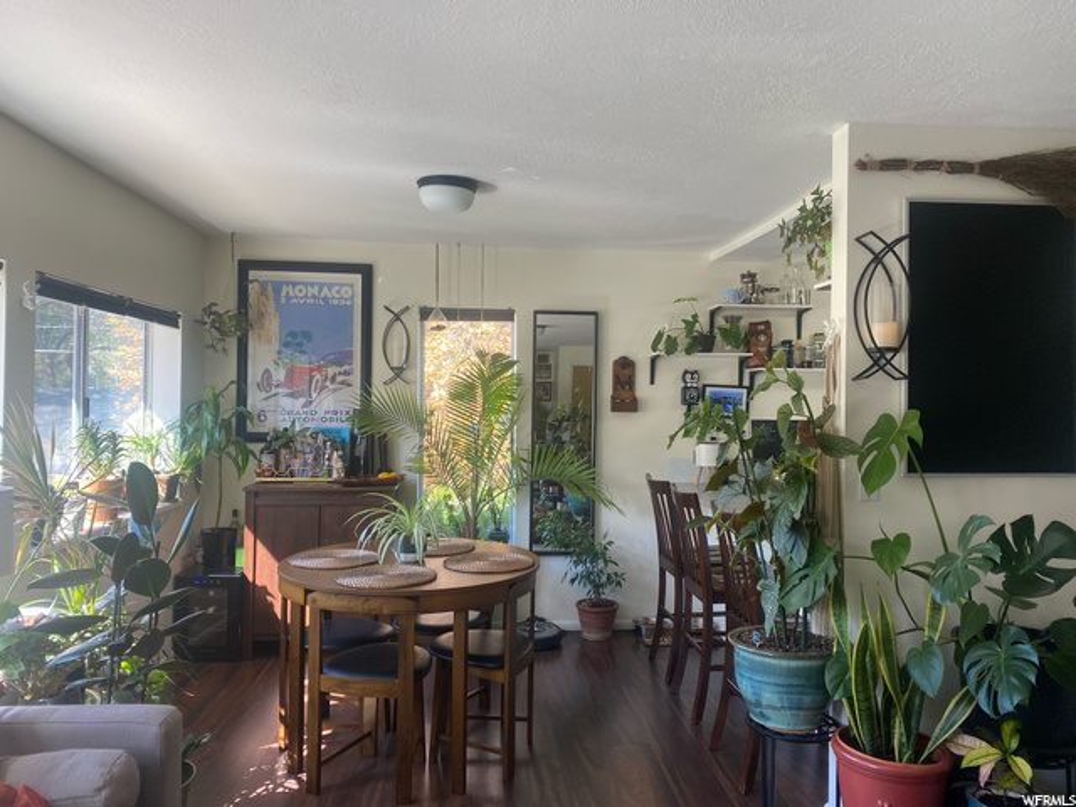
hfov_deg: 67.3
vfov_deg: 53.1
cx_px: 538
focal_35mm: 26
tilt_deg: +0.5
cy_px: 404
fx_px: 808
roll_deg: -2.1
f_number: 1.8
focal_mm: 4.25
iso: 64
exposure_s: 1/121
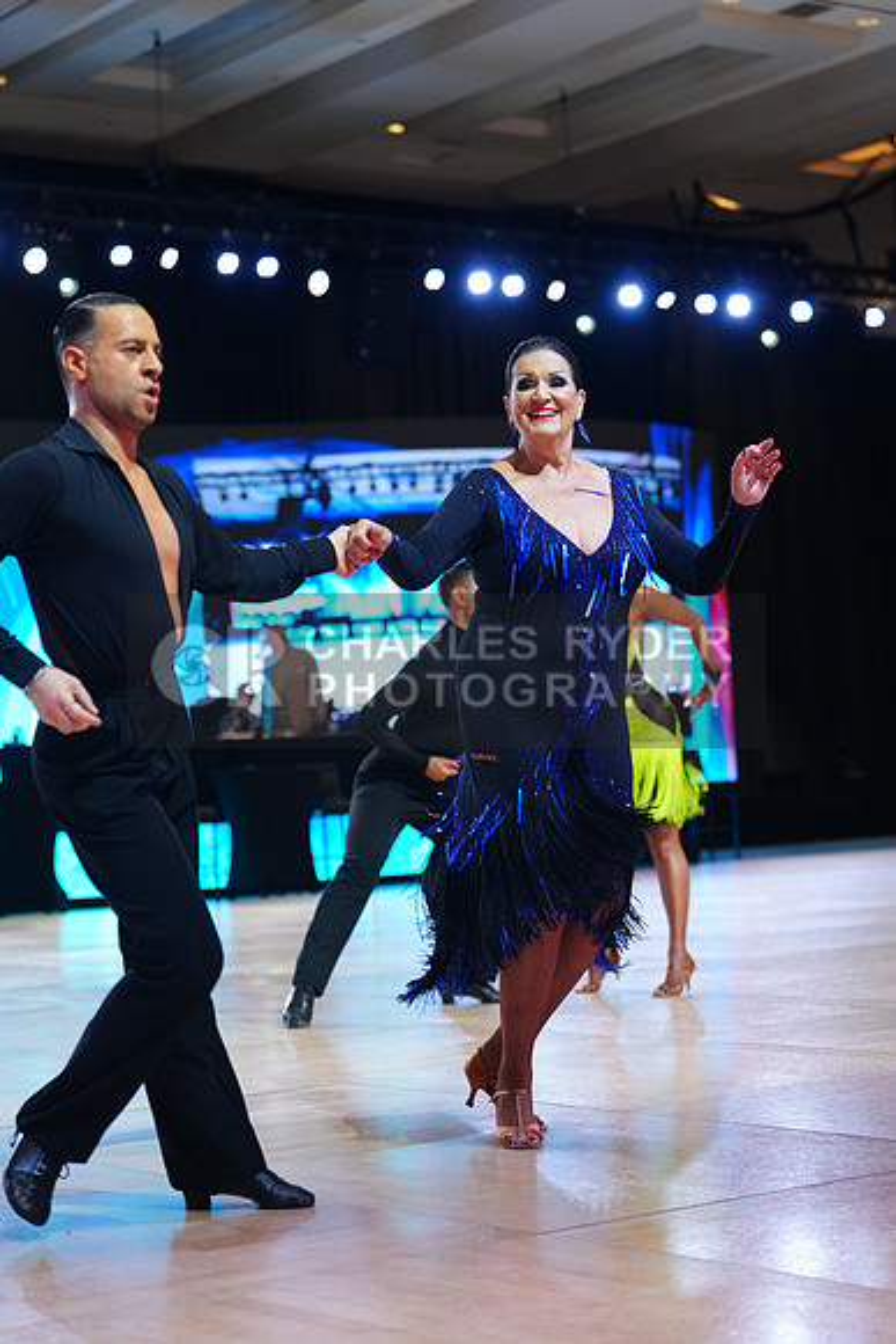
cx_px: 448
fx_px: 2612
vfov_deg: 28.8
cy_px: 672
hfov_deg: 19.5
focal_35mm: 70
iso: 2000
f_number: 2.8
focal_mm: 70
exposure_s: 1/500
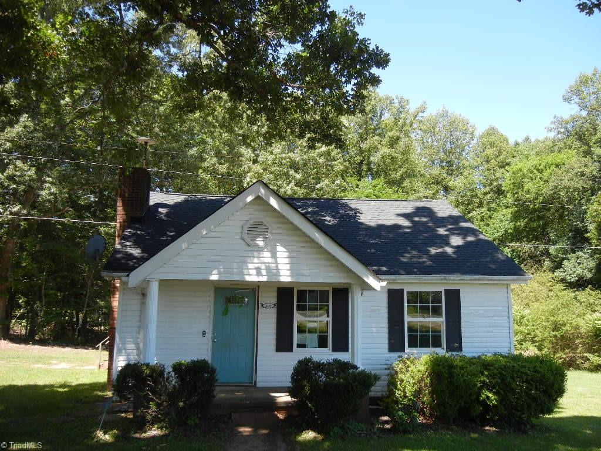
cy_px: 226
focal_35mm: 30
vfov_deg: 46.8
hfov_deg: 60.0
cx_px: 300
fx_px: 521
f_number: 3.5
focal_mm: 5.4
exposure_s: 1/310
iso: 160
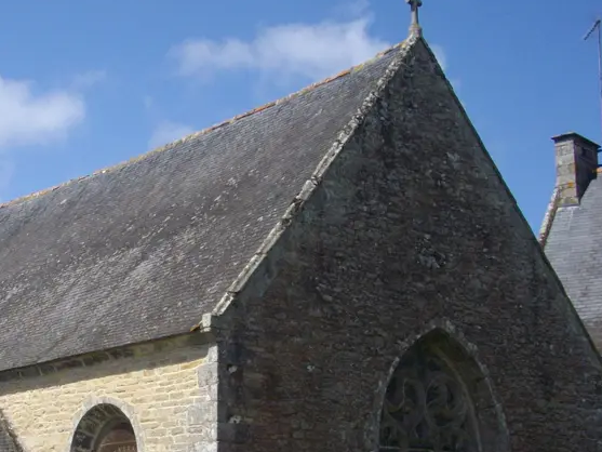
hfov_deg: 22.4
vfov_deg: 17.3
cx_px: 52
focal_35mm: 85
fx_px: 1479
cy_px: 307
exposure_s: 1/400
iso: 100
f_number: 5.6
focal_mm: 6.2
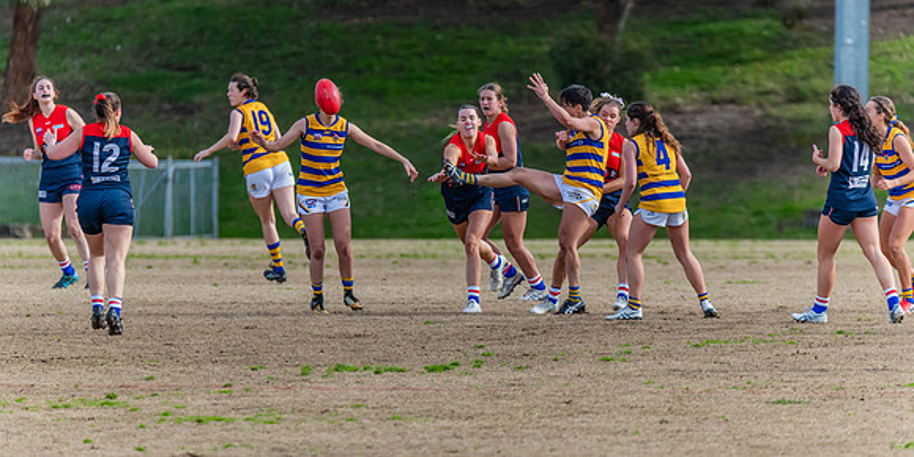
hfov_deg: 4.6
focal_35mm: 485
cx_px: 457
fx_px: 11465
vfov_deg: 2.3
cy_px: 228
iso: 900
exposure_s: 1/1600
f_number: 6
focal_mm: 450
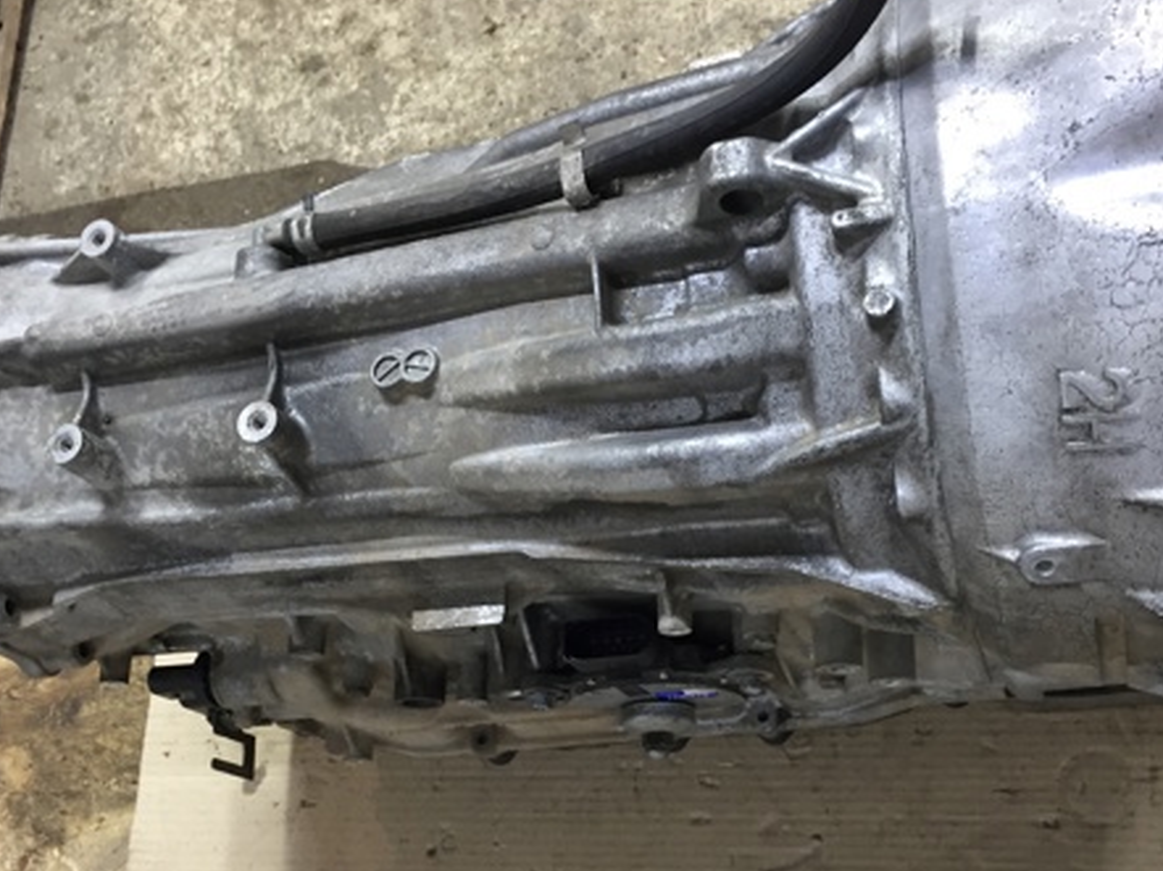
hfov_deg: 44.8
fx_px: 1410
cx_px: 631
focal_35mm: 42
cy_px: 592
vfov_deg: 34.0
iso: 125
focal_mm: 4.15
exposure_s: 1/33
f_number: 2.2
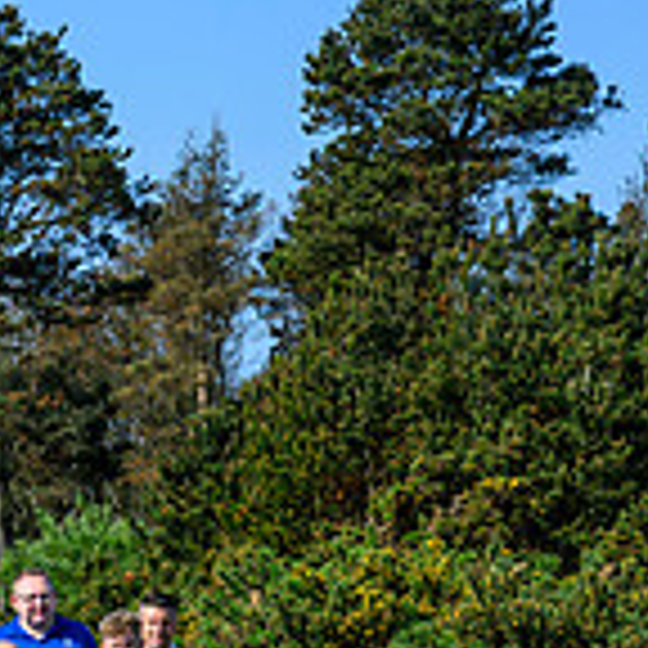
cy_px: 673
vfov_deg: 7.3
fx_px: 5083
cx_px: -576
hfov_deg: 7.1
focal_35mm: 240
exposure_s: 1/2500
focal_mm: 70
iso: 500
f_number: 6.3
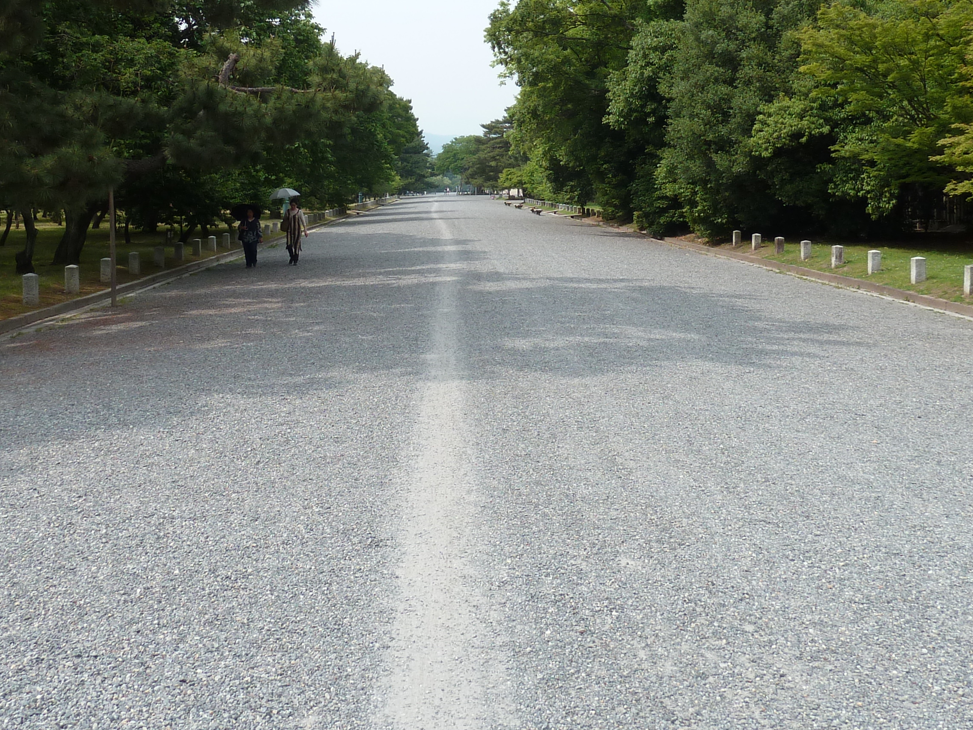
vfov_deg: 32.4
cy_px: 213
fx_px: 1237
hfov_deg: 42.9
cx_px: 444
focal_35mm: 44
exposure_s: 1/500
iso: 80
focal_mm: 4.1
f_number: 3.3
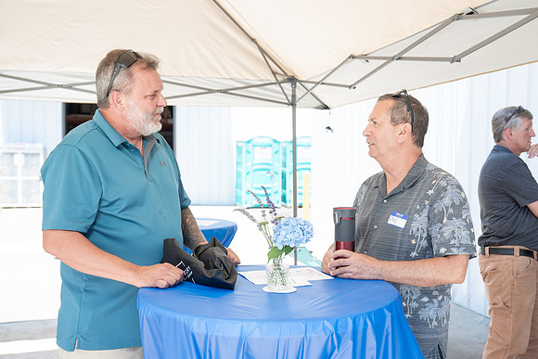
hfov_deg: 47.2
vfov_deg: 32.6
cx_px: 290
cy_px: 183
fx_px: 615
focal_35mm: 41
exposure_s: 1/200
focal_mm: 38
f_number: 4
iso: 100
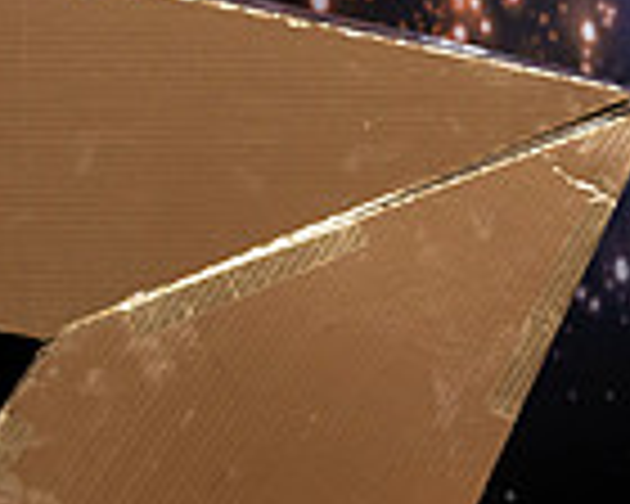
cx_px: 1296
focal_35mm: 210
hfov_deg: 8.7
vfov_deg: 7.3
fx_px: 3916
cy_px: -92
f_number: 8
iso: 320
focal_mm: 54
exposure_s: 1/125
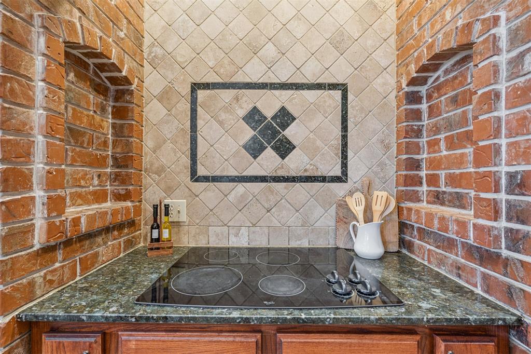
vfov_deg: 73.7
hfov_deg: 96.8
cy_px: 177
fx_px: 236
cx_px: 266
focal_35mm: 16
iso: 200
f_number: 7.1
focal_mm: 16
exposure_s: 1/5
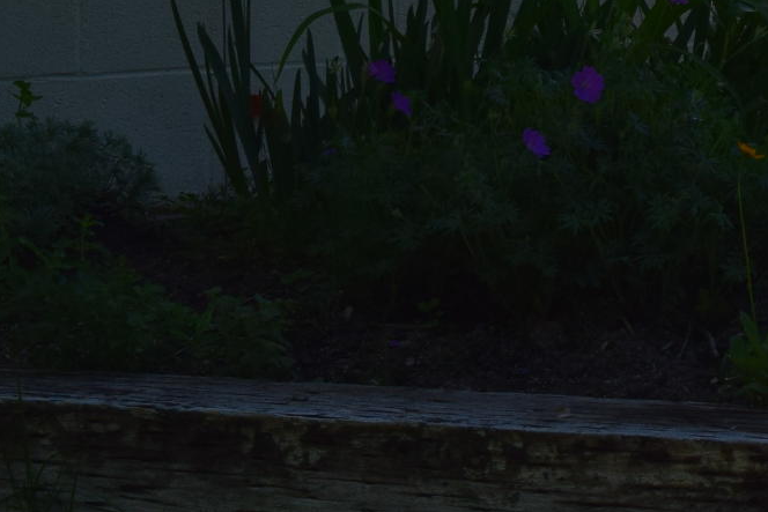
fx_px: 5062
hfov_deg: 8.2
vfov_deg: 5.7
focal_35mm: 237
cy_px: -529
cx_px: 1602
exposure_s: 1/500
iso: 250
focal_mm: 35
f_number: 11
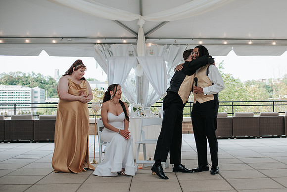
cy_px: 94
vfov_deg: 29.3
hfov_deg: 42.4
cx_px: 186
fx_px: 366
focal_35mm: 46
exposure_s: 1/160
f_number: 2.8
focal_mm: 35
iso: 100
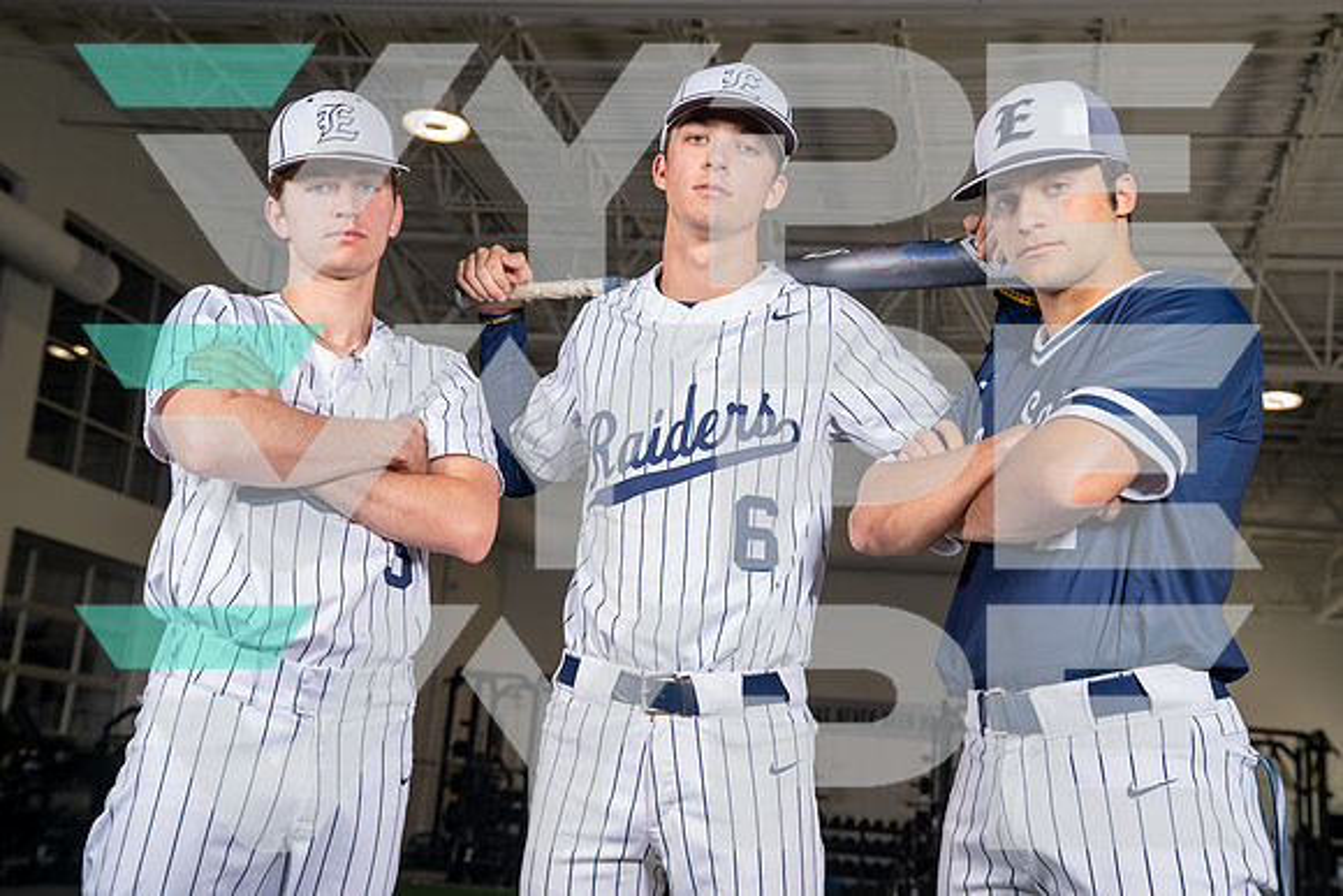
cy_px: 448
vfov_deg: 28.7
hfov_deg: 41.9
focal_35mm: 47
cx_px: 672
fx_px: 1754
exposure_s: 1/200
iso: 200
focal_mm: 47
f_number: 5.6
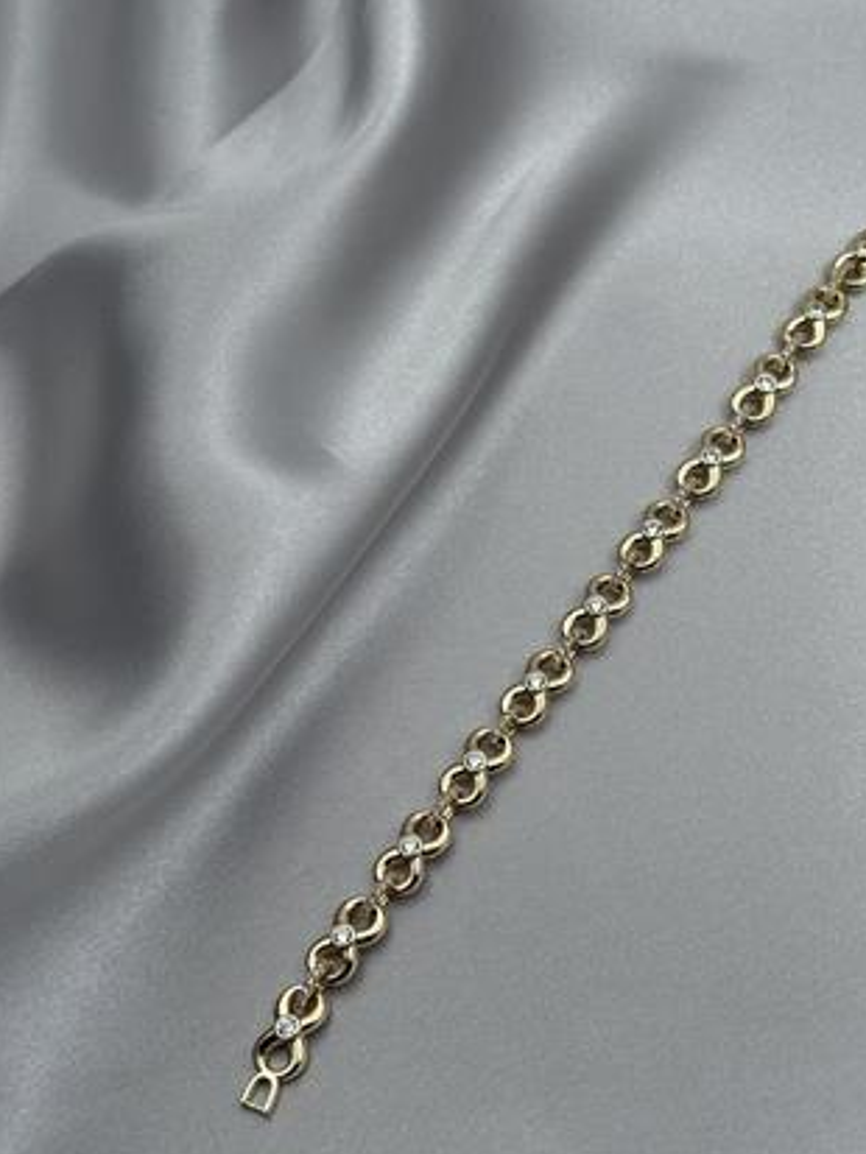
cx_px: 545
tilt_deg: -61.4
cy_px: 602
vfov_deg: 31.2
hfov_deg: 23.6
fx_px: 2067
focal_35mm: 62
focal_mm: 6.76
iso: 64
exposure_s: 1/1642
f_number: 1.78
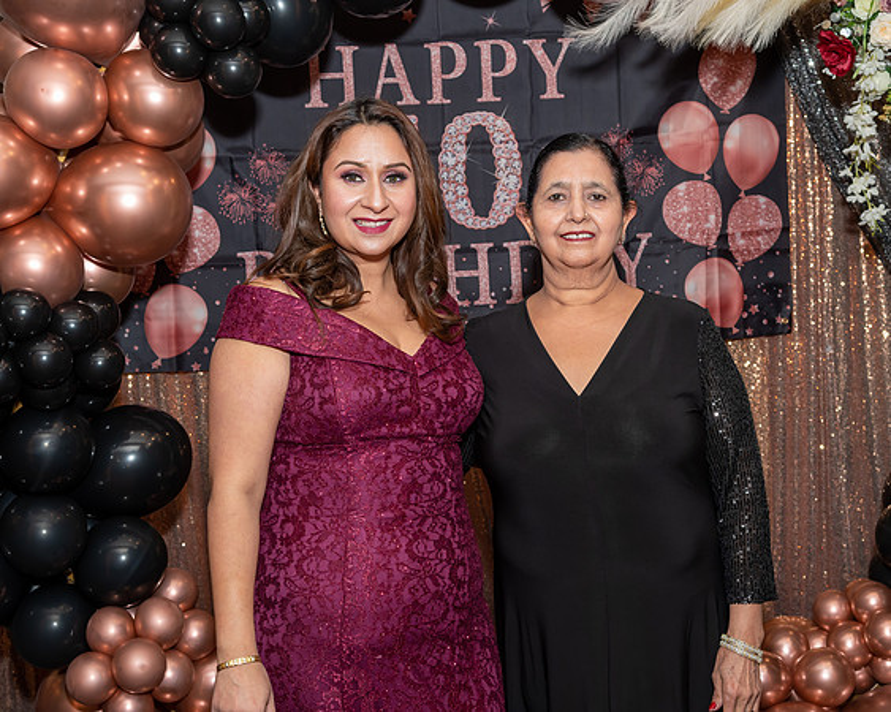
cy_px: 356
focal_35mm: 51
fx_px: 1351
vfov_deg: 29.5
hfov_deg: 36.5
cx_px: 477
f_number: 5.6
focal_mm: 30
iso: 400
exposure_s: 1/250
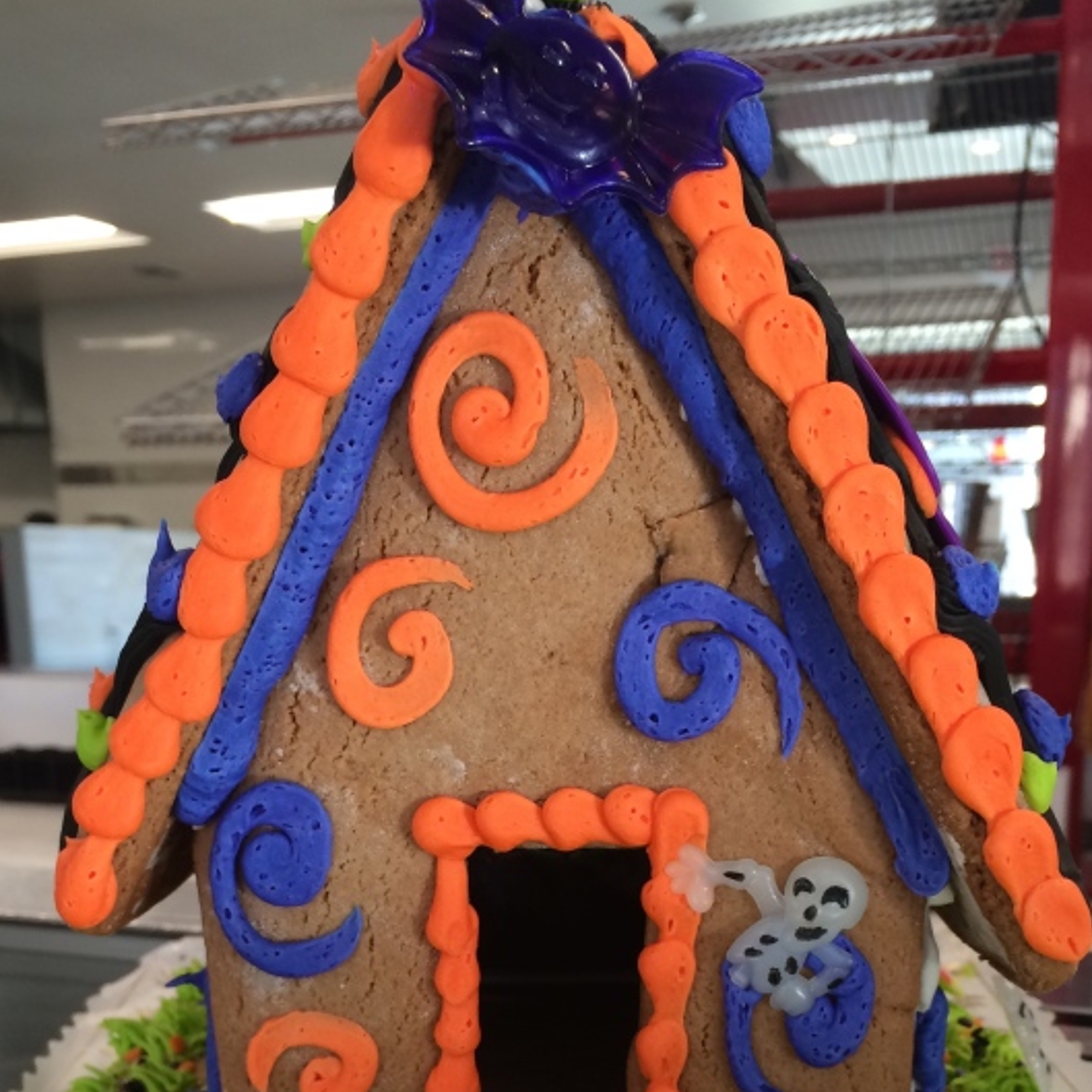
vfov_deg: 38.5
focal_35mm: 42
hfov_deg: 40.0
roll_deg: +0.3
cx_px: 555
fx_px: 1499
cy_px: 879
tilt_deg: -12.1
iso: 32
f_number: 2.2
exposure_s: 1/30
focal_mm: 4.15
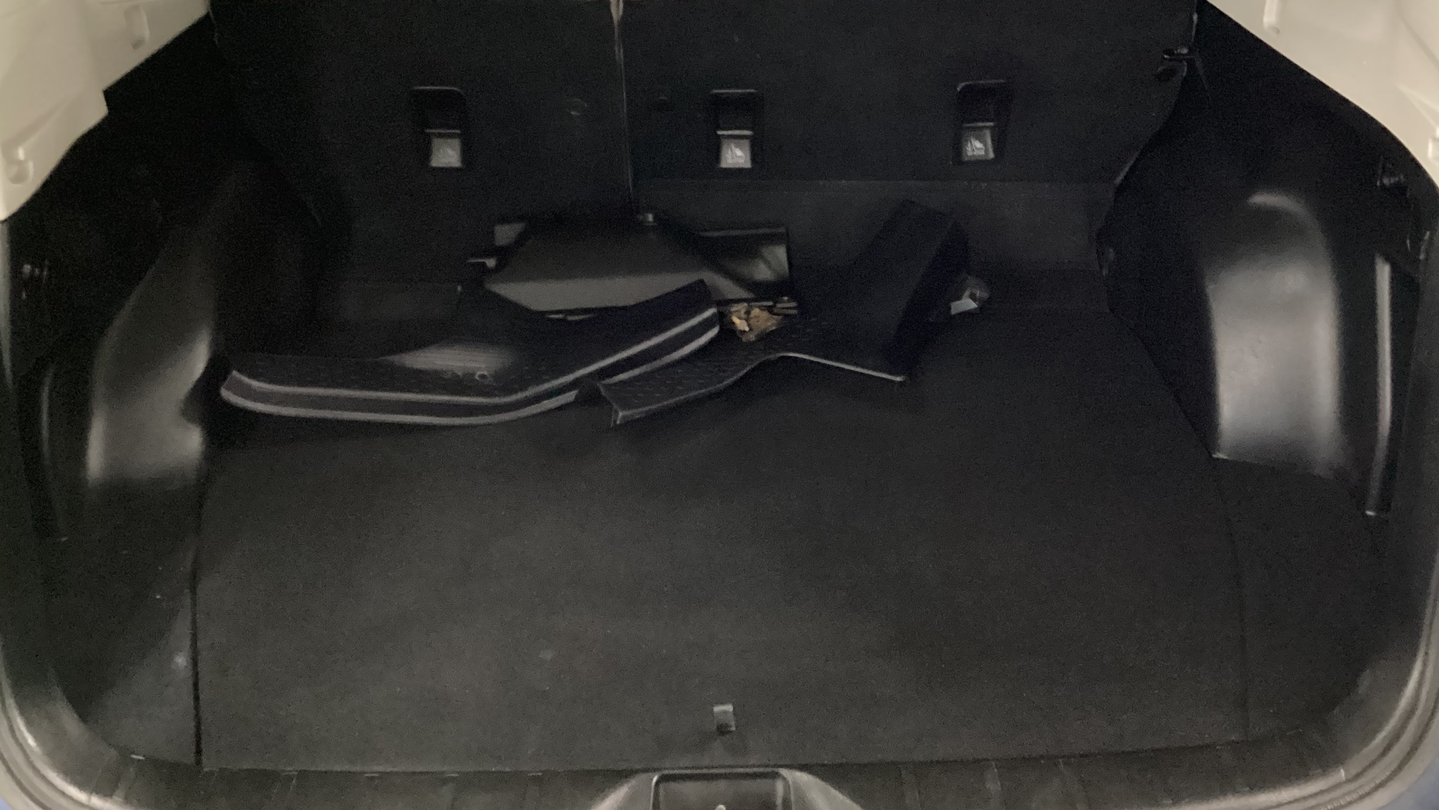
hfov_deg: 52.8
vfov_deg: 30.9
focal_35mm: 38
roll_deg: +0.1
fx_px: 1450
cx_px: 738
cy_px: 247
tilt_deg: -24.0
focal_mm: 3.3
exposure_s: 1/24
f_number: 2.4
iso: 640
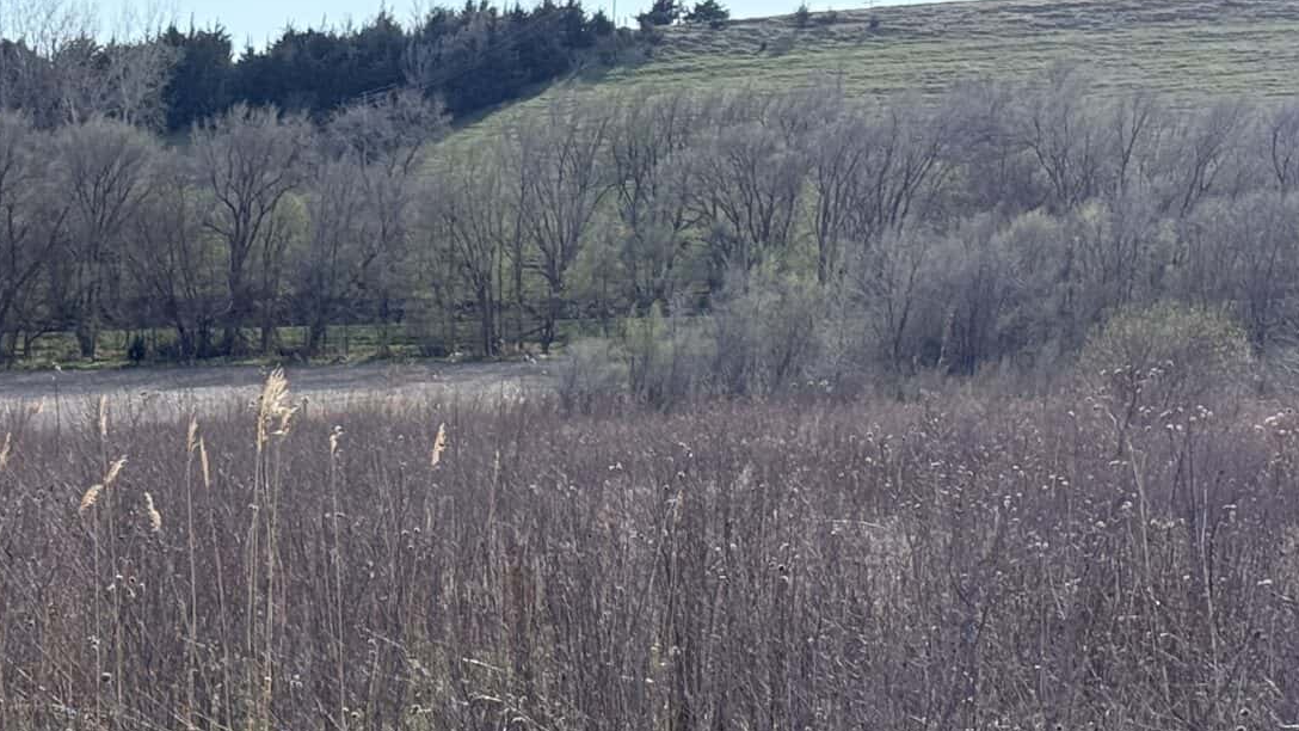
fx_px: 4237
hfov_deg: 17.0
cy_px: 1044
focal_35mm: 123
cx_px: -33
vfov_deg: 9.6
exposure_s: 1/3534
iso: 100
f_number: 1.78
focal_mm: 6.76
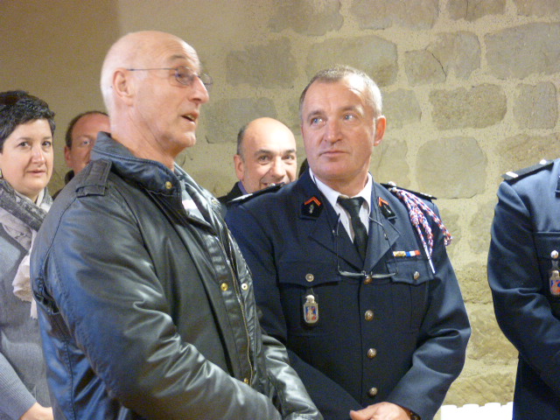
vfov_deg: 16.8
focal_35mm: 88
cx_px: 280
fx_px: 1424
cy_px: 210
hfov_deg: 22.3
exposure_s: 1/20
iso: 800
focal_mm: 15.8
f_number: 3.4
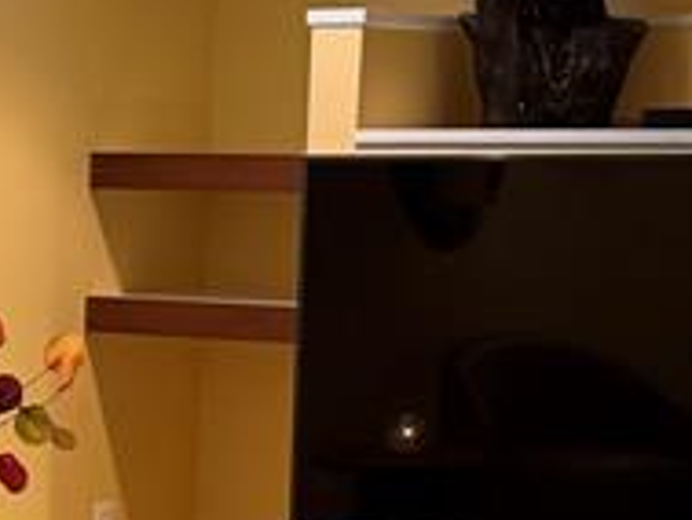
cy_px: 601
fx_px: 2600
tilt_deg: -10.6
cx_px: -161
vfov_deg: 11.2
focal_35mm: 130
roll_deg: +0.0
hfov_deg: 14.6
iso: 400
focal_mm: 6.76
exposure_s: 1/60
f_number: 1.78
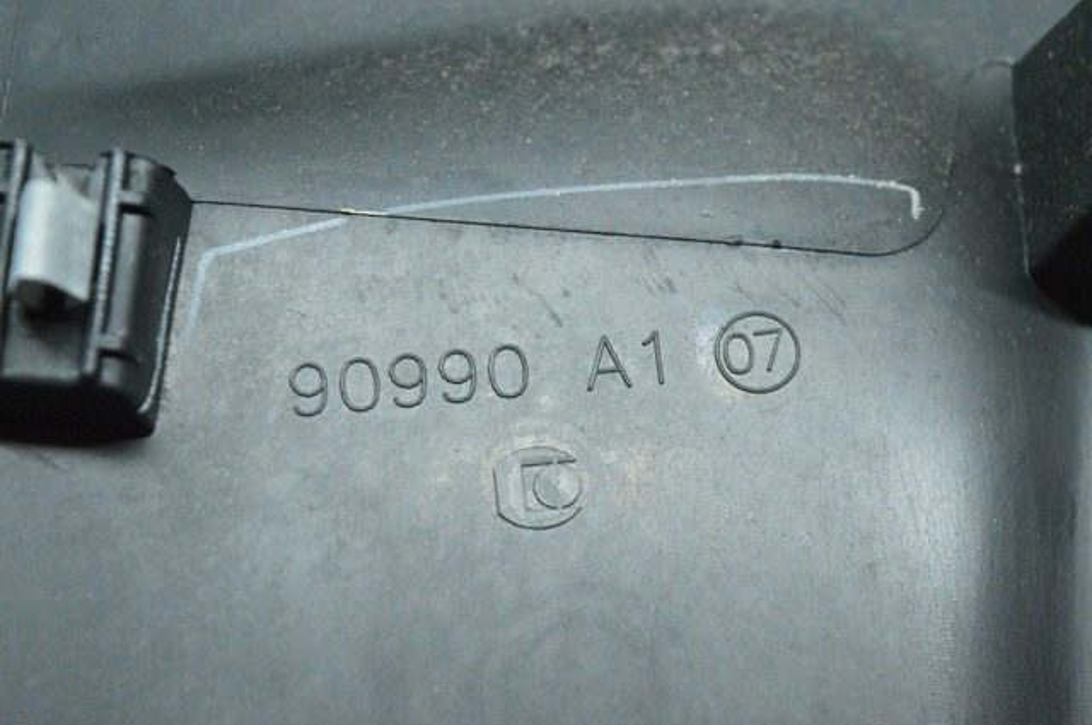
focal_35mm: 82
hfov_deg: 24.6
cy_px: 362
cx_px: 546
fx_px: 2499
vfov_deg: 16.5
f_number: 5.6
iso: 6400
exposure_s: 1/200
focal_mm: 55
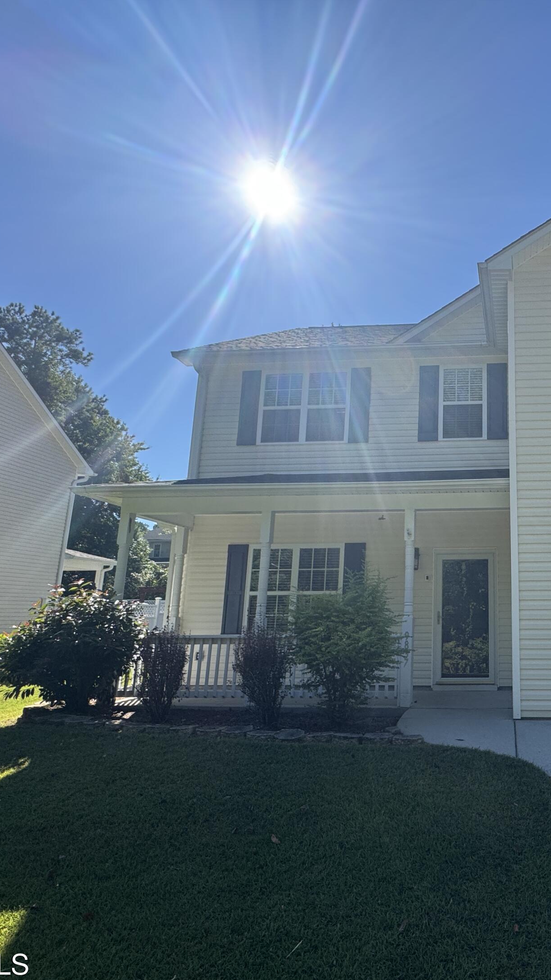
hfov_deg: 48.4
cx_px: 488
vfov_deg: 83.8
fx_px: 545
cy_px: 505
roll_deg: +0.6
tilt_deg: +12.1
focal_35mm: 21
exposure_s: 1/1236
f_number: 2.2
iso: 50
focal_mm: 2.22
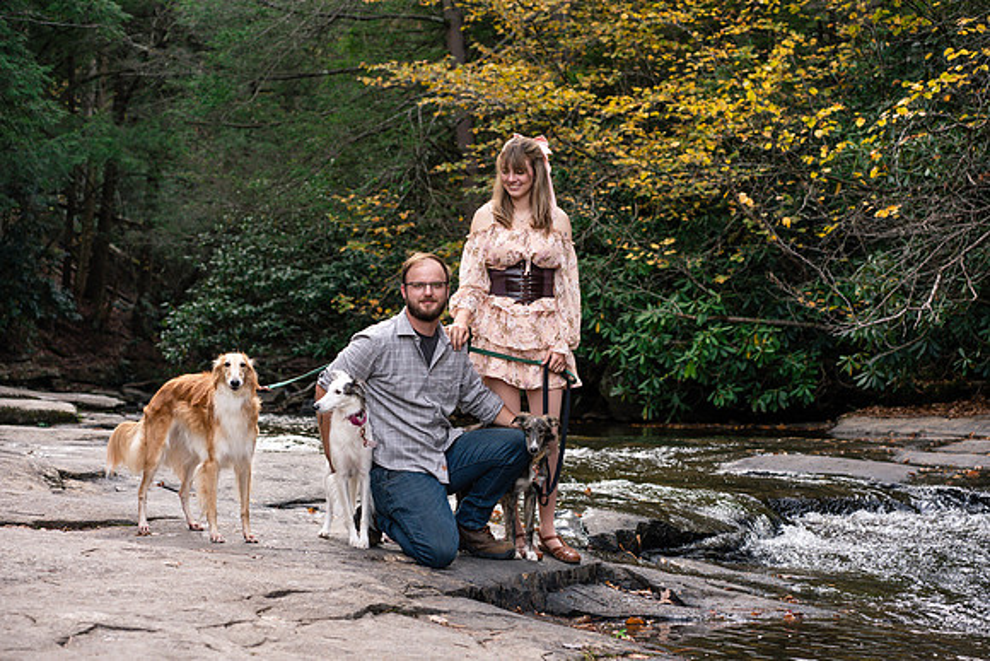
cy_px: 330
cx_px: 495
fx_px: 2338
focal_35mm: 85
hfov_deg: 23.9
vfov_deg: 16.1
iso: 1000
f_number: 5
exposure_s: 1/400
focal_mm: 85
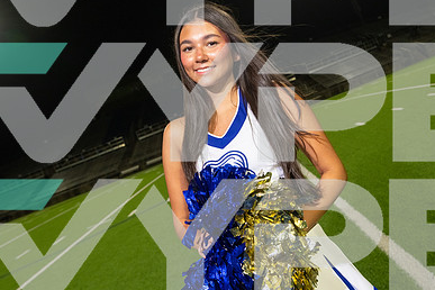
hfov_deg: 53.1
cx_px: 236
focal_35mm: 36
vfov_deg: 36.6
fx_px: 435
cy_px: 103
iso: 1000
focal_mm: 24
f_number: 4.5
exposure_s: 1/200
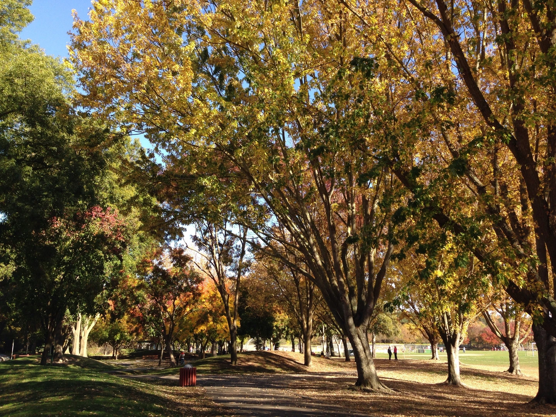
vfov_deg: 42.9
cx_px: 278
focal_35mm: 33
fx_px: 530
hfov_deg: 55.4
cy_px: 208
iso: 50
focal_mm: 4.12
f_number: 2.4
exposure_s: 1/452
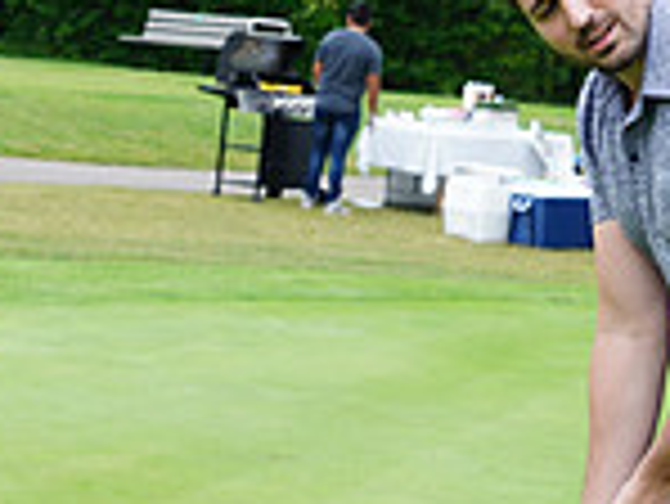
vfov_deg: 7.2
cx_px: 481
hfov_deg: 9.6
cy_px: 461
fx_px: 3990
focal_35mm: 206
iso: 125
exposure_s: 1/100
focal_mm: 55
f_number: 6.3
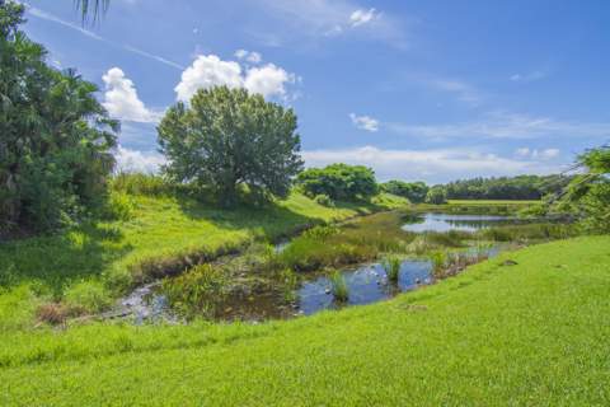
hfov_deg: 73.7
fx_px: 407
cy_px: 204
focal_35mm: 24
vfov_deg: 53.1
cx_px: 305
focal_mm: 16
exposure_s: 1/250
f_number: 9
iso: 100
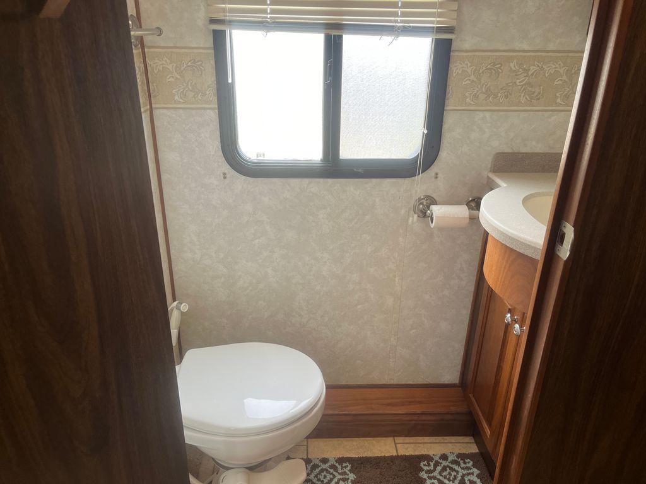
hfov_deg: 67.3
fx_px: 485
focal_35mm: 26
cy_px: 242
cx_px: 323
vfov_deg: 53.1
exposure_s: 1/121
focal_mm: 5.1
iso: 125
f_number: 1.6
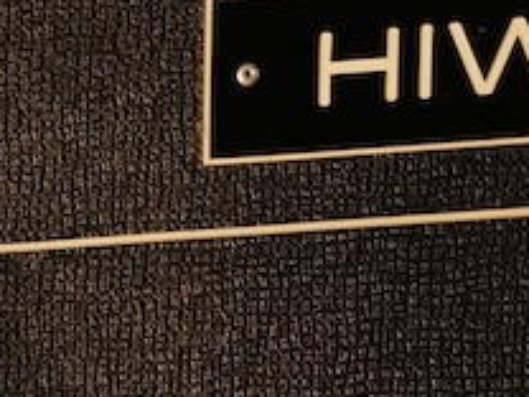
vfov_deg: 6.2
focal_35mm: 188
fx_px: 2873
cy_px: 1700
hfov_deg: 10.0
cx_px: -393
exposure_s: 1/250
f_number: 1.7
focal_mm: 28
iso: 800
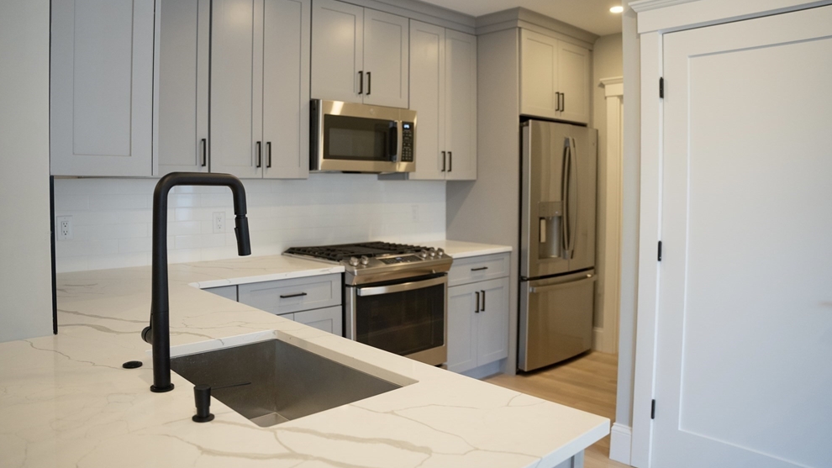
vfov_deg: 44.3
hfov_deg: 71.9
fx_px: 574
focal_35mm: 26
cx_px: 407
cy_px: 198
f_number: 2.8
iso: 1250
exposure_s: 1/250
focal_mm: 24
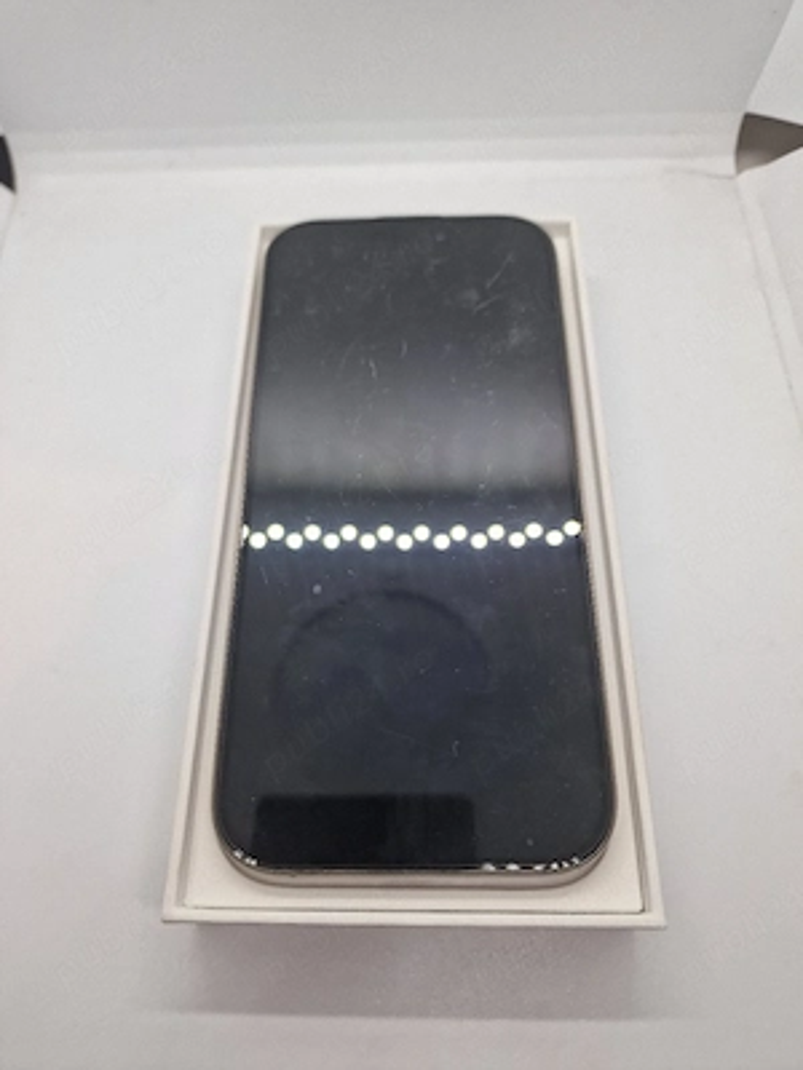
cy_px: 535
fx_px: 711
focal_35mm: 23
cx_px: 402
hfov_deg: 58.9
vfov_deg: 73.9
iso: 50
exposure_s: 1/182
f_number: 1.8
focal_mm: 6.4
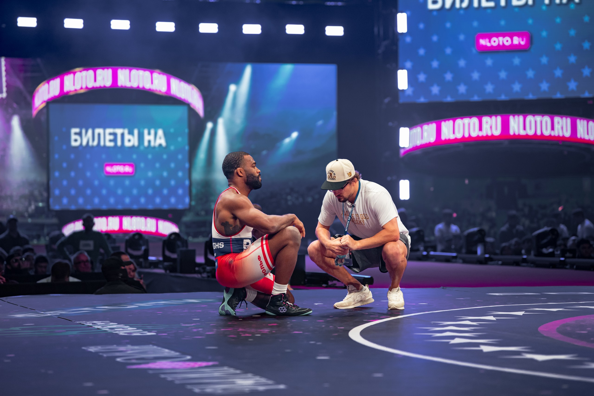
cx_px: 297
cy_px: 198
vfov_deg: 12.8
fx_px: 1765
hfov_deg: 19.1
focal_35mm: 107
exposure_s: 1/800
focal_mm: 107
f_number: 2.8
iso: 3200
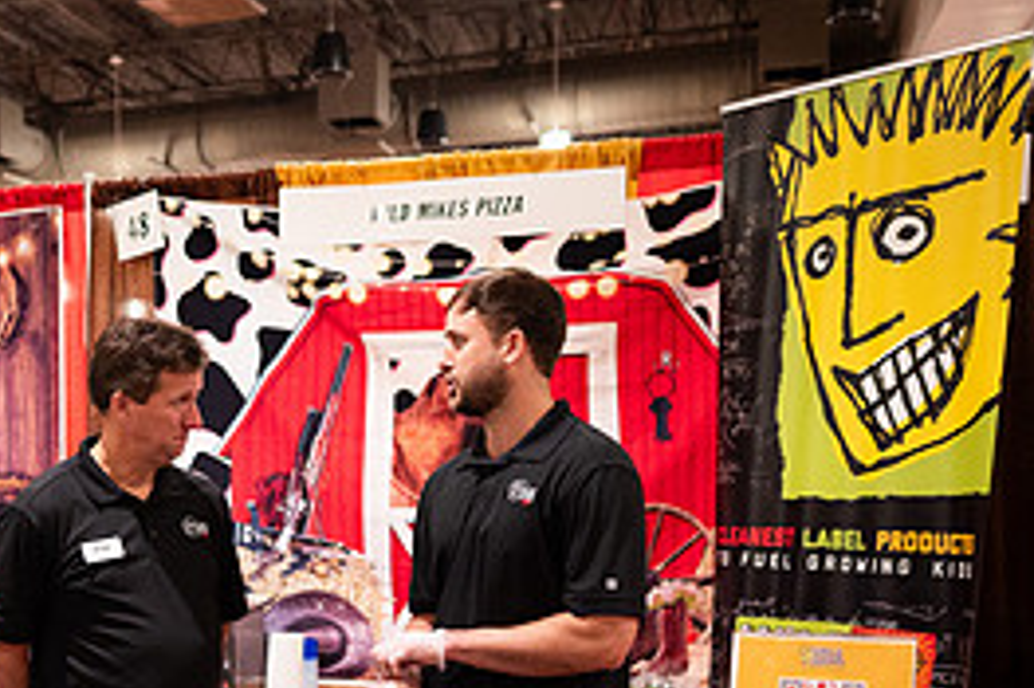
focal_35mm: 53
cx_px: 169
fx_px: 1521
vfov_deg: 24.8
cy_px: 600
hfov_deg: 36.0
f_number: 1.8
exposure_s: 1/200
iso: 1250
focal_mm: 24
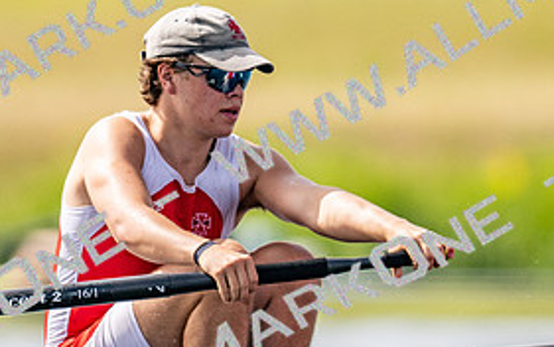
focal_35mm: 1893
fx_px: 28598
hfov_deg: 1.1
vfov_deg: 0.7
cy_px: 189
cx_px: 453
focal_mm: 600
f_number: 4
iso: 220
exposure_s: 1/2500
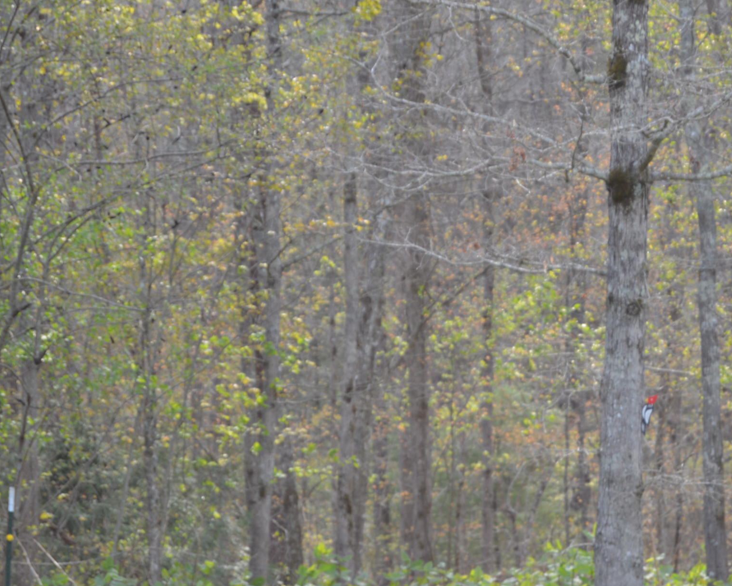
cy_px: 294
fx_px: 3291
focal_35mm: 152
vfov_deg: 10.2
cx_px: 548
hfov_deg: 12.7
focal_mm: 55
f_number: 5.6
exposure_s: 1/125
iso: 140
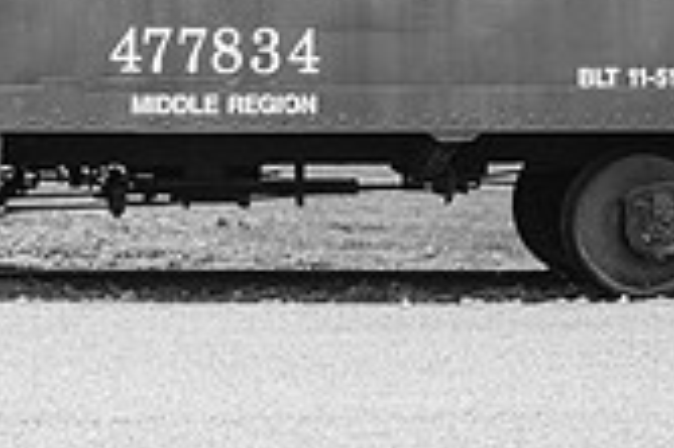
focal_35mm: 113
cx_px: 218
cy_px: -91
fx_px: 2113
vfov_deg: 11.8
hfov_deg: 18.1
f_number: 22
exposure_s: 1/6
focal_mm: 32
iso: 64
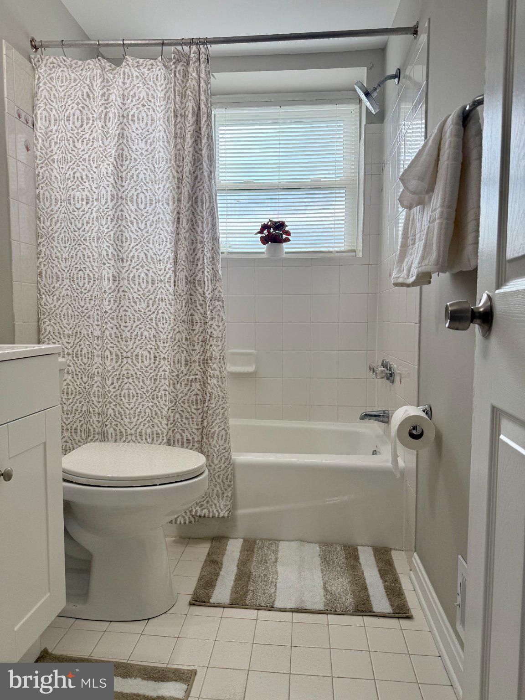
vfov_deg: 71.6
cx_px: 262
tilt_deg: -2.6
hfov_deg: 56.8
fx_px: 485
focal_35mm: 24
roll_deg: +0.0
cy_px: 350
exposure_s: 1/356
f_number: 1.78
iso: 100
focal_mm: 6.76
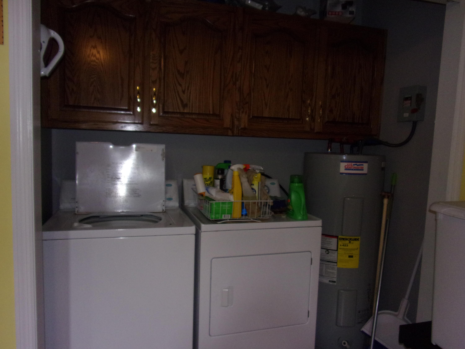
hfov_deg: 71.6
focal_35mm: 24
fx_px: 322
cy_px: 174
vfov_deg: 56.8
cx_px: 232
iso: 200
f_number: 3.3
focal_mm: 4.3
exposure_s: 1/34
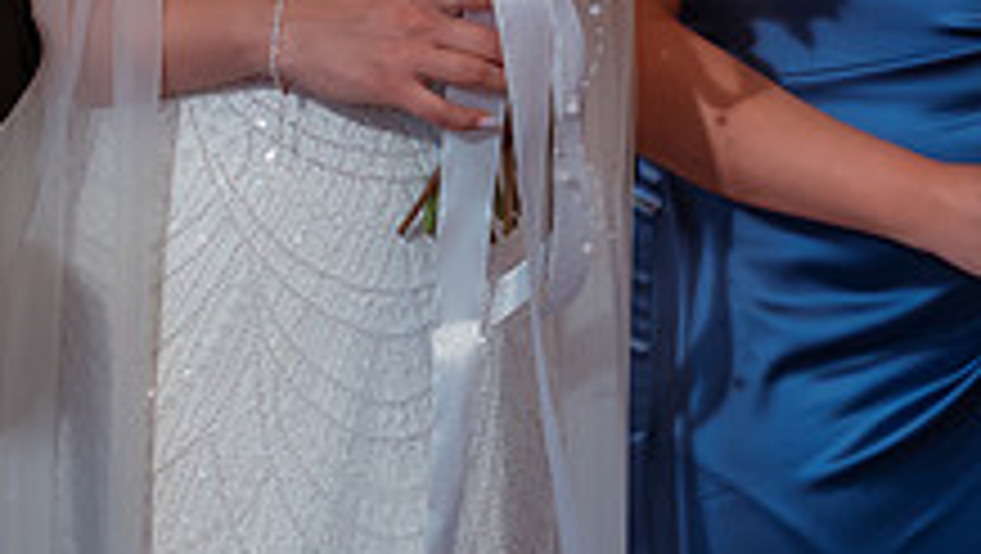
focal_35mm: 252
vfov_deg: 4.8
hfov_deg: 8.5
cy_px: -256
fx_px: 6560
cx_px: 121
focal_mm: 85
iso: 3200
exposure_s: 1/250
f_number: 2.8
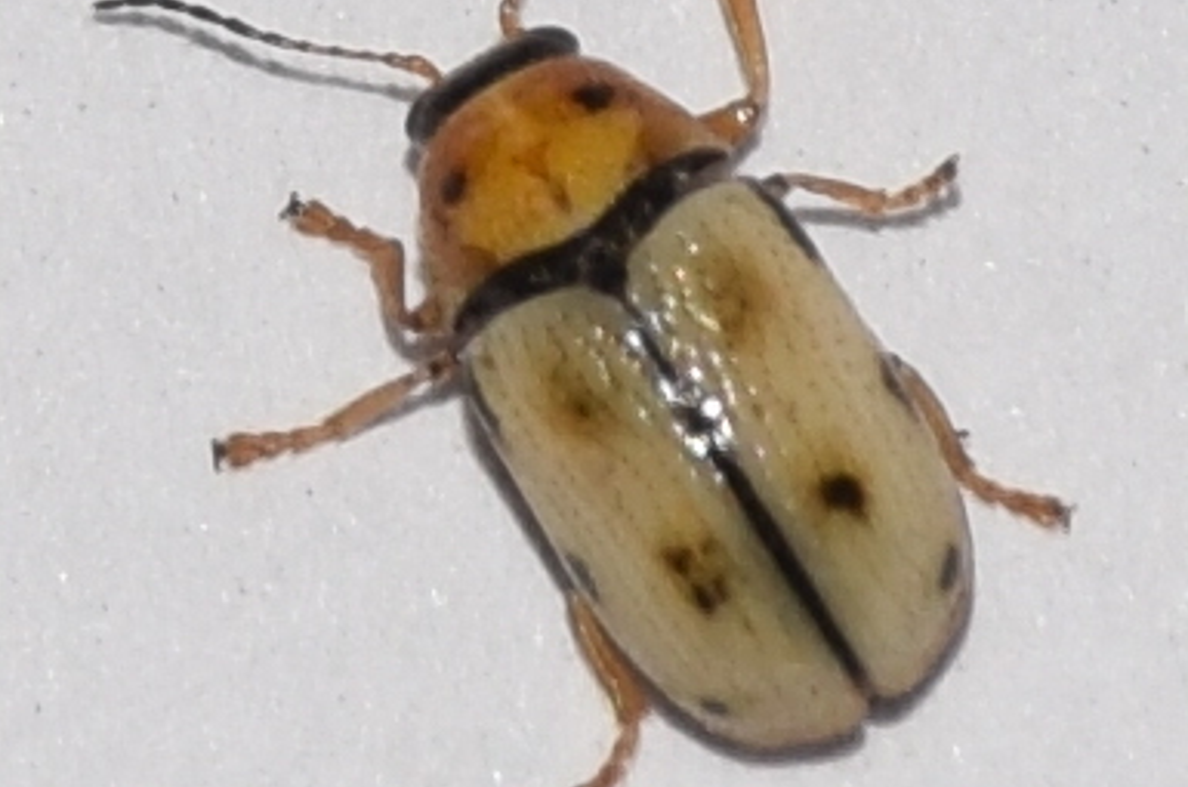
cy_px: 401
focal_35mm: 349
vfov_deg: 3.9
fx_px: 11493
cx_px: 599
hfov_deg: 5.9
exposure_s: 1/160
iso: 100
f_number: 13
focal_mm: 140
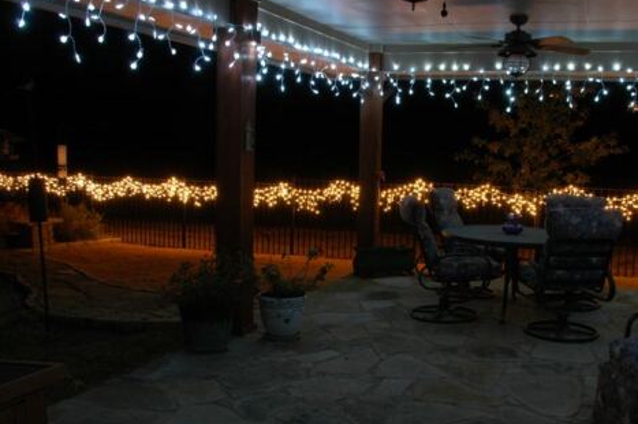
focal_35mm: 37
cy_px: 226
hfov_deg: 51.5
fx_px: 655
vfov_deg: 35.8
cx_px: 392
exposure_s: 3
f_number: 8
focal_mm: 18
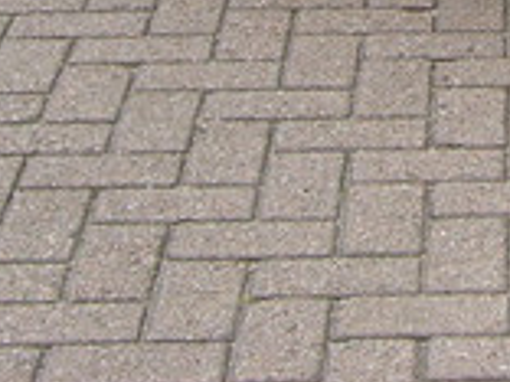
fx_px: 2593
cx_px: 785
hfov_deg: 10.8
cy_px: -395
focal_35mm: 176
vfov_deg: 8.0
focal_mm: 7.2
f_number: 3
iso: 50
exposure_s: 1/250
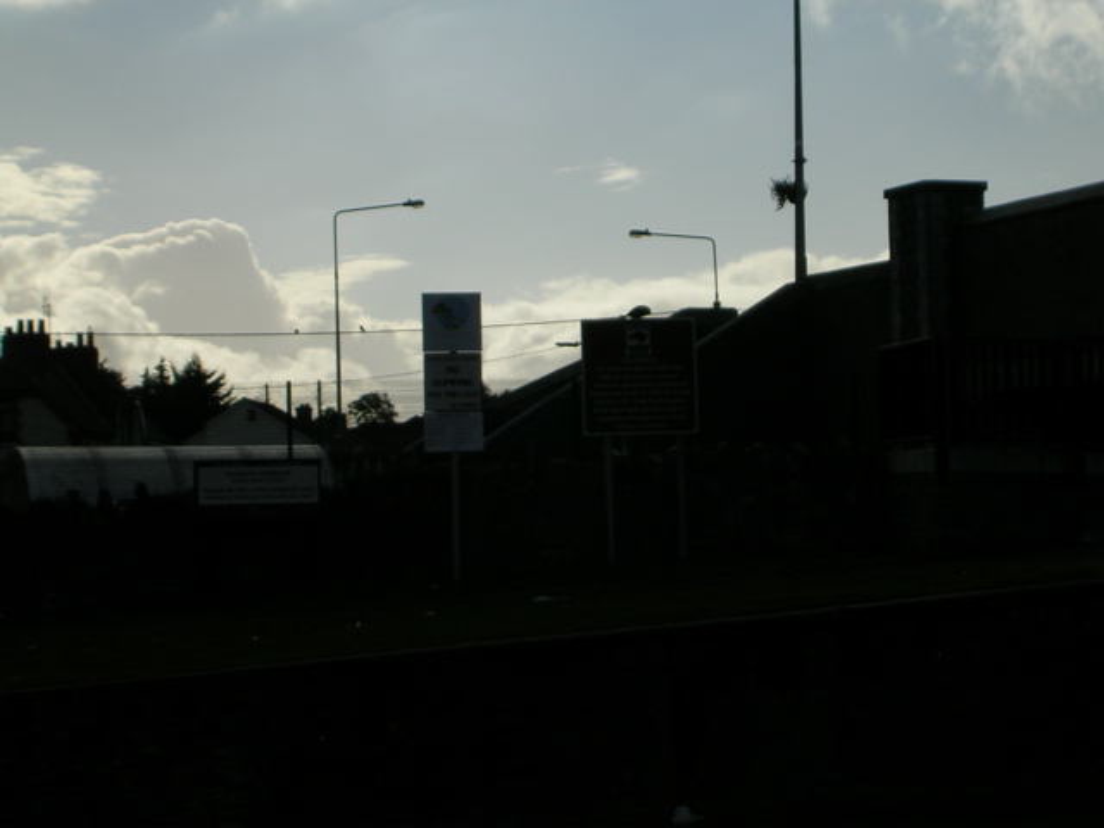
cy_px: 414
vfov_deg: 12.9
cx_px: 552
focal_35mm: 115
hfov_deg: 17.1
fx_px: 3668
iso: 50
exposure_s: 1/1500
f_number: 4.9
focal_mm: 17.4
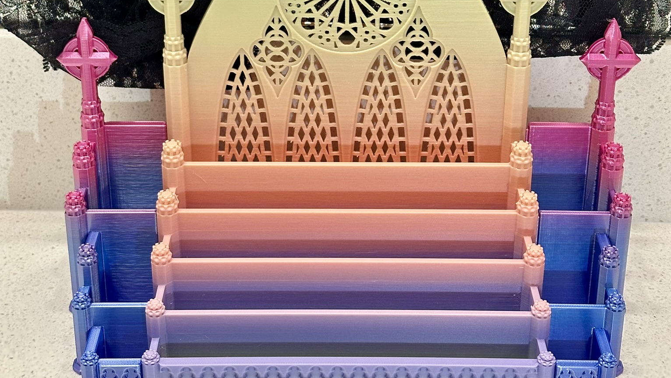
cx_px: 336
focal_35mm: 70
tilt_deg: -25.5
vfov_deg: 17.1
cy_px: 85
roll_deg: -0.8
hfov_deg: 30.1
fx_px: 1246
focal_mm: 6.86
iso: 125
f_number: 1.78
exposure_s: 1/60
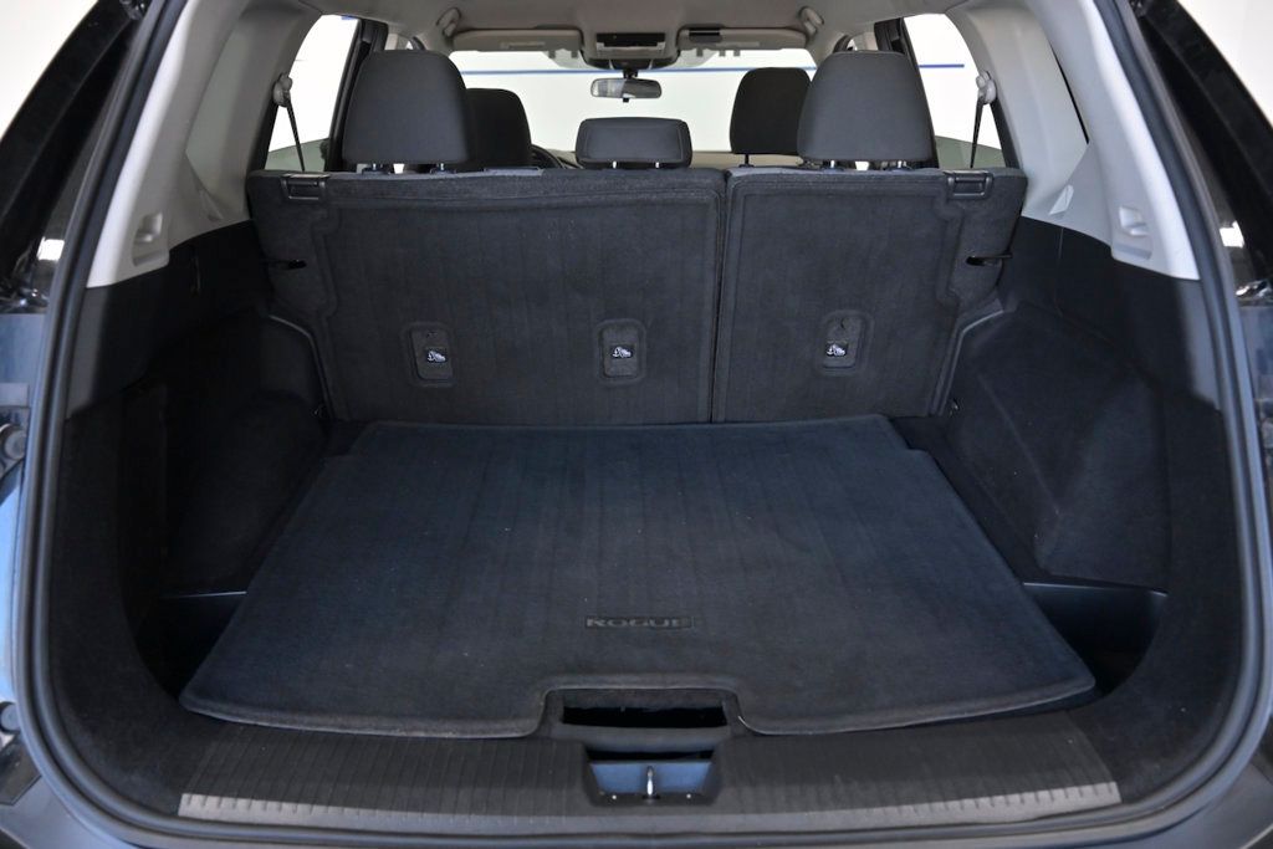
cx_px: 636
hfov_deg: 65.5
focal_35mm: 28
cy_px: 424
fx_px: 990
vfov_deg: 46.4
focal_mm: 28
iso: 2500
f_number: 4.5
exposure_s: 1/500
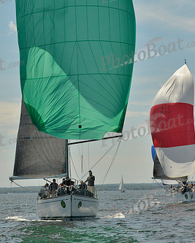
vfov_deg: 13.1
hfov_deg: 10.5
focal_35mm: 147
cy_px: 101
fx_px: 1059
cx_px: 62
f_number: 9
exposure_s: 1/1600
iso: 280
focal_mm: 90
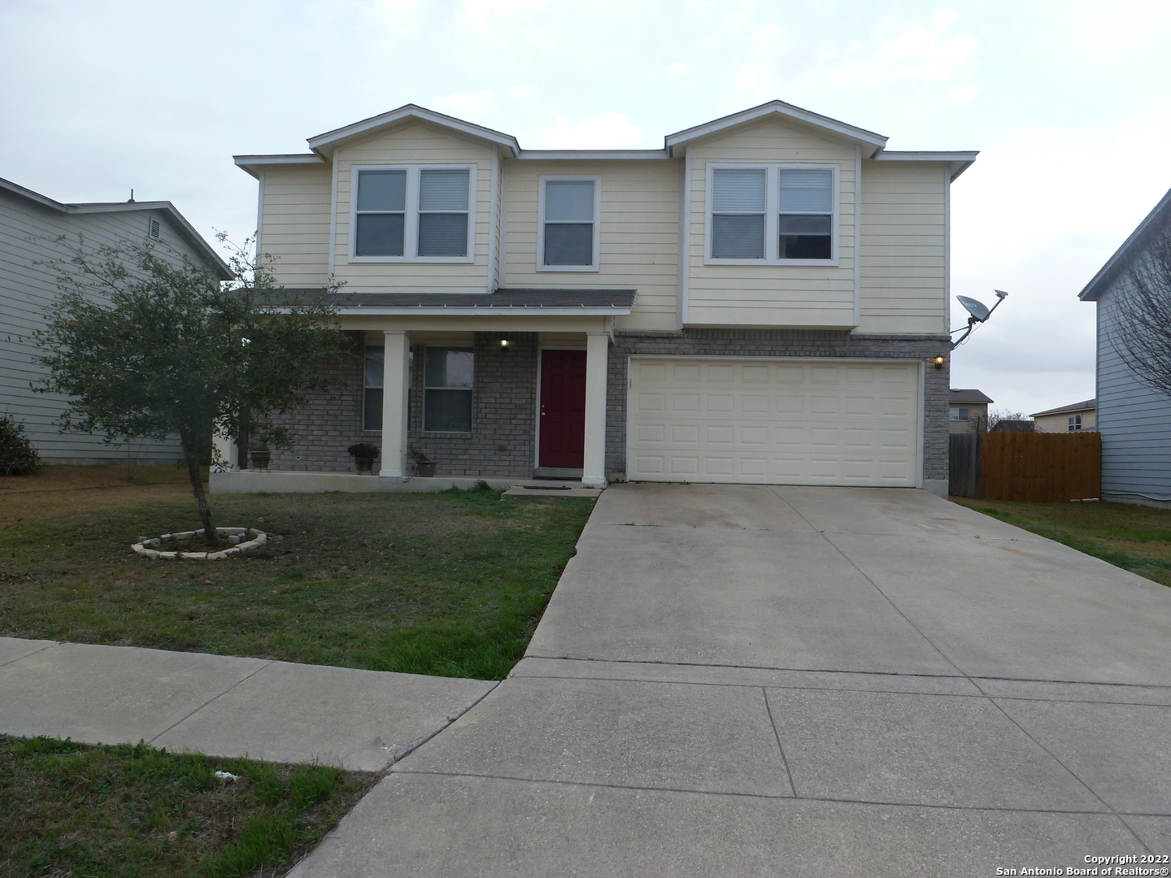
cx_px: 586
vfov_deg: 56.8
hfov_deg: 71.6
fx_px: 812
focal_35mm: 24
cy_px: 439
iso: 100
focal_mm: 4.3
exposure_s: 1/200
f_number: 4
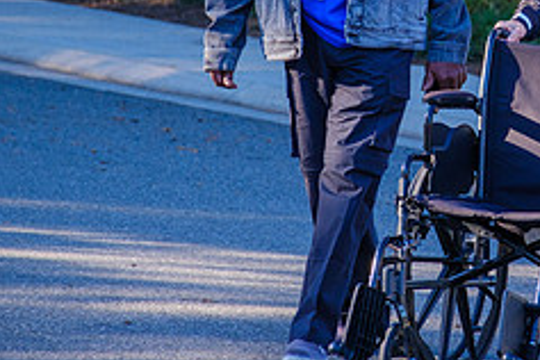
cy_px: 58
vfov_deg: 3.1
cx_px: 458
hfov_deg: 4.7
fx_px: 6614
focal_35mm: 441
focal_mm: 120
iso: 400
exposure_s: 1/400
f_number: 5.6
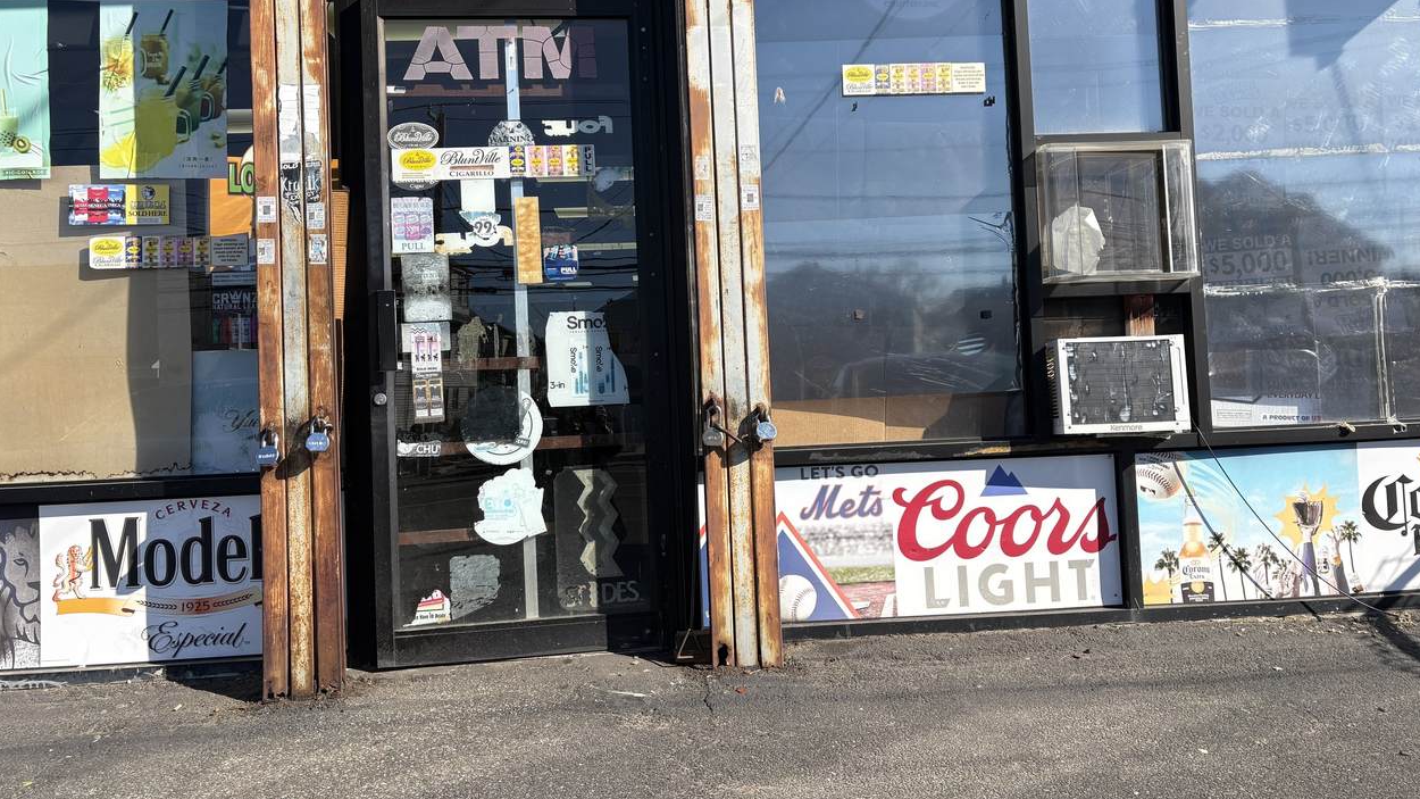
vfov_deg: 40.1
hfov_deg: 66.1
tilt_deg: +3.0
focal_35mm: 29
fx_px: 1092
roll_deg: +2.6
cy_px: 343
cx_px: 722
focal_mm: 5.96
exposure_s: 1/2747
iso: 50
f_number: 1.6
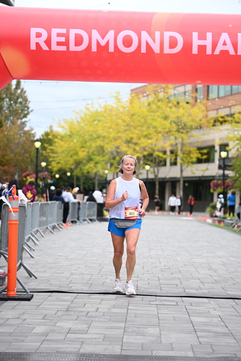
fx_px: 813
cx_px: 120
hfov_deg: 16.9
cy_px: 180
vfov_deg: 25.1
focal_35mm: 81
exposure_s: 1/2500
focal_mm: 81
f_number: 2.8
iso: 640
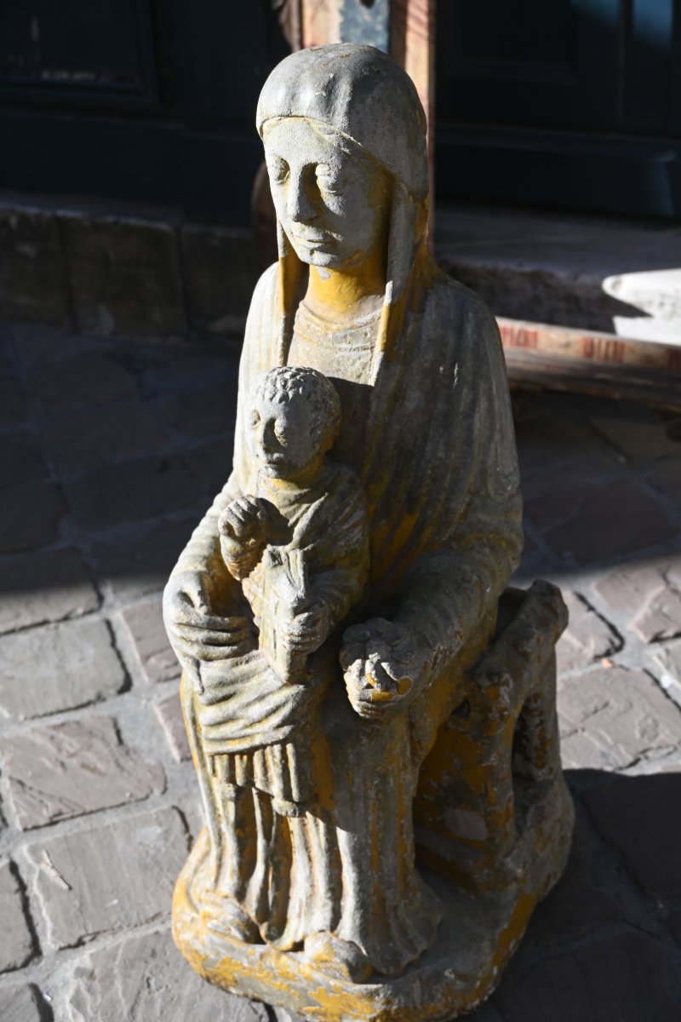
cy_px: 511
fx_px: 1617
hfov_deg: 23.8
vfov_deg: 35.1
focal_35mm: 57
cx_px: 340
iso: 100
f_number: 5.6
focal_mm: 38
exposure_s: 1/250
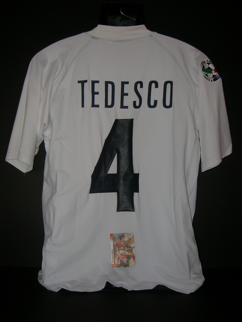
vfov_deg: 52.6
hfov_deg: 40.7
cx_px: 121
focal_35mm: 35
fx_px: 326
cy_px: 161
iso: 50
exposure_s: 1/60.1
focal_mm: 5.8
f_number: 2.9
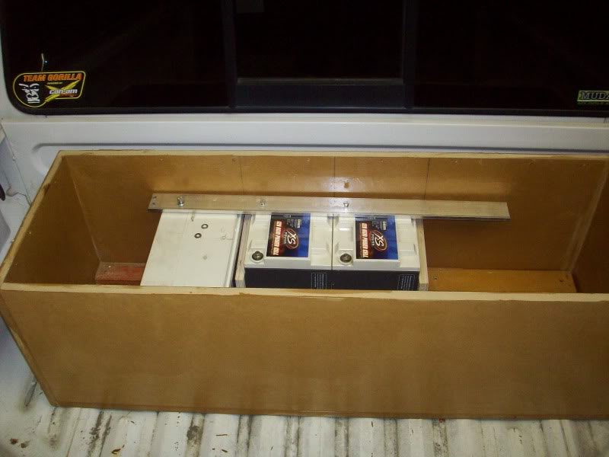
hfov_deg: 50.1
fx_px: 651
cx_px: 304
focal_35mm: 37
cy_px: 228
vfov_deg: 38.7
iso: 200
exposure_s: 1/64
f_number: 2.8
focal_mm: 6.2
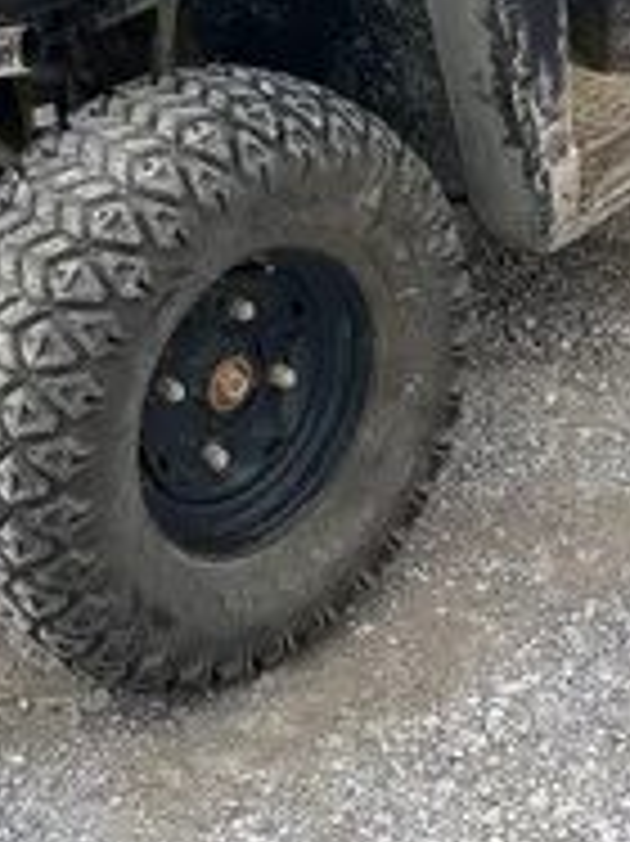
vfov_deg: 17.5
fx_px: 2478
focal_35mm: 102
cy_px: -389
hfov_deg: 14.5
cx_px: 374
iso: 50
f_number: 1.6
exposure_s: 1/544
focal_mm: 5.1
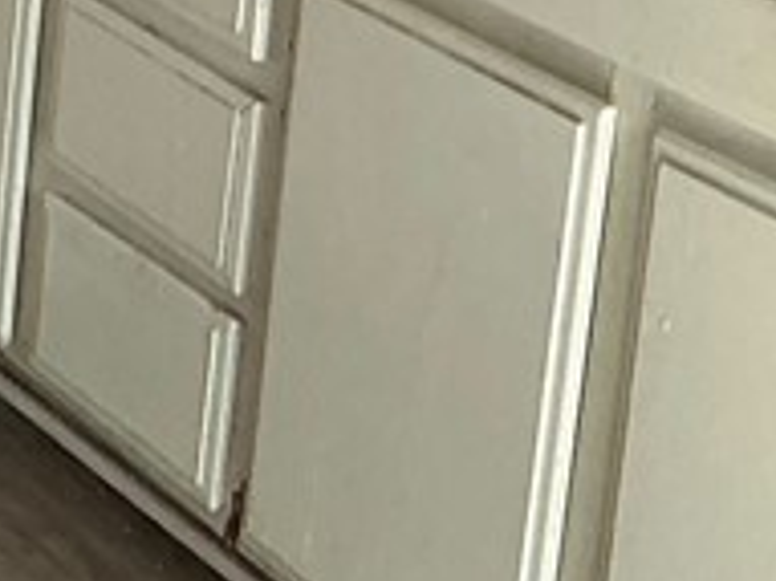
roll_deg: -2.1
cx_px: -975
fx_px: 3360
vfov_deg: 9.4
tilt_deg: -7.9
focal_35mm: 150
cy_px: -475
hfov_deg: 11.3
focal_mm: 3
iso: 64
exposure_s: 1/122
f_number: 1.8
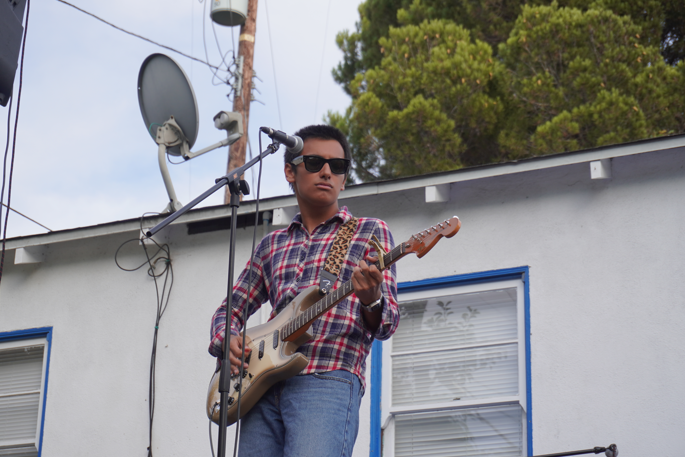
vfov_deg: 17.8
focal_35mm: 77
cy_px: 231
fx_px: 1456
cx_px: 338
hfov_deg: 26.5
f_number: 5.6
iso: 100
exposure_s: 1/160
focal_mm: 49
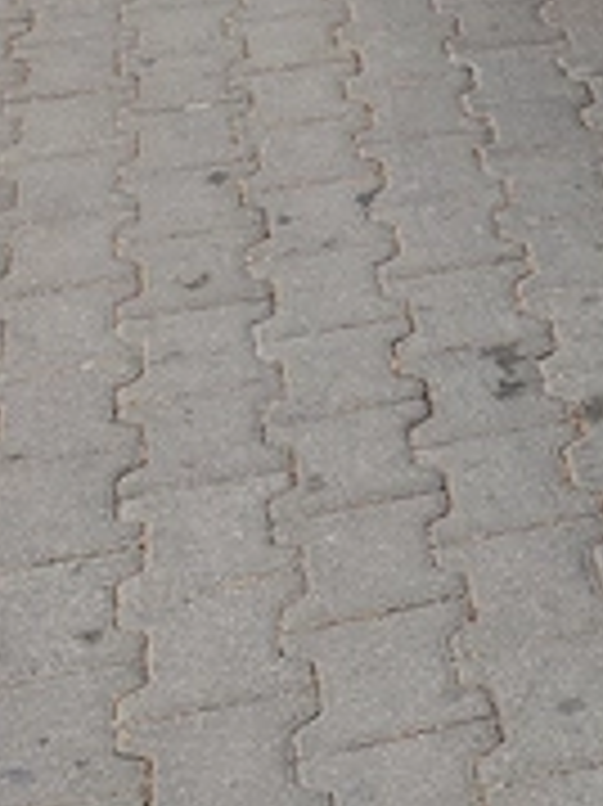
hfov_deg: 10.9
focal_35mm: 121
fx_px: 2814
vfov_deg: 15.8
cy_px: -86
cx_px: 1274
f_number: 1.9
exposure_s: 1/390
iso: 50
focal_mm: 6.12
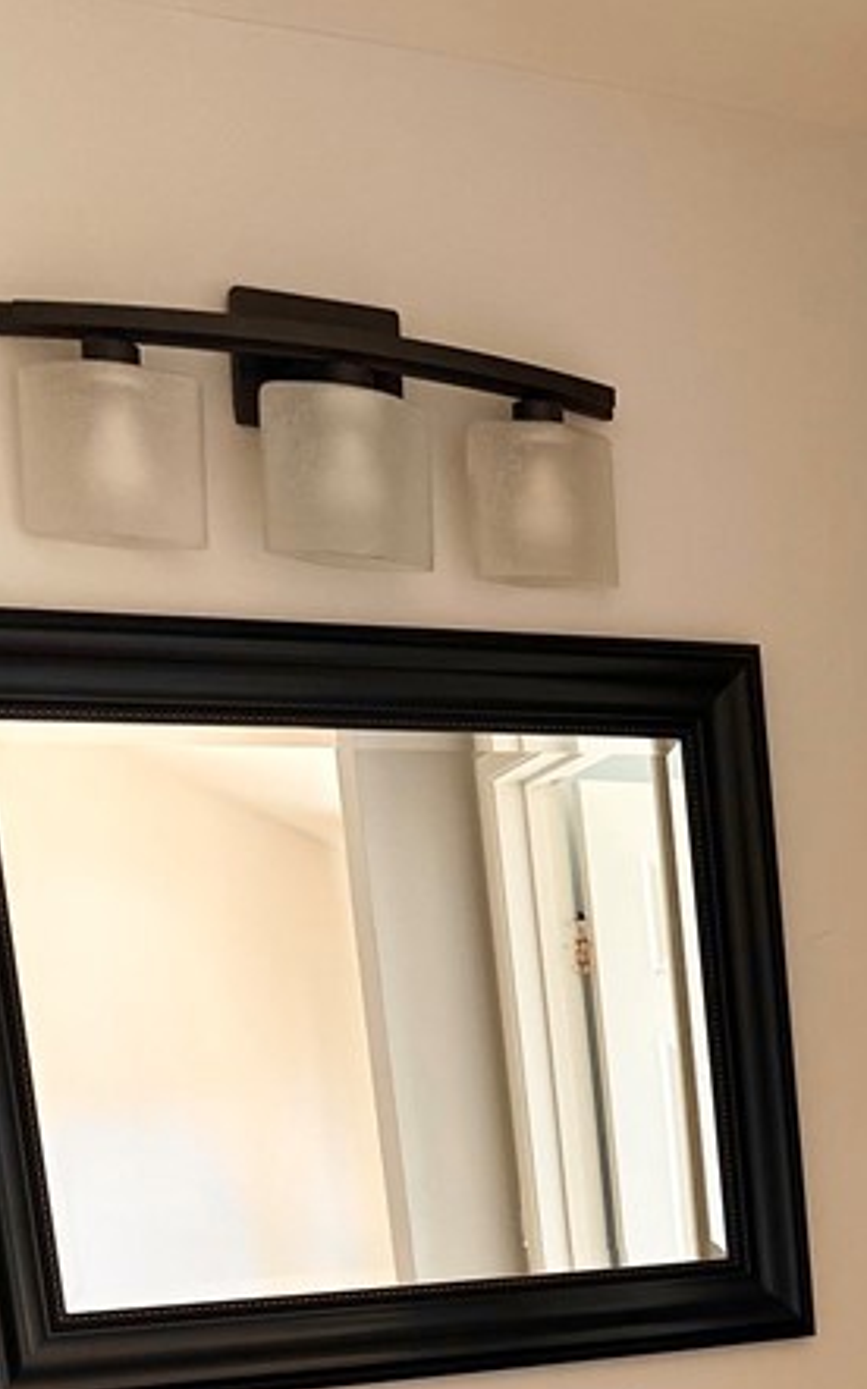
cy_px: 1556
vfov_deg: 30.6
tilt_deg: -7.6
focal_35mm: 59
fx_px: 2232
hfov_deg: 20.9
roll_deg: +4.0
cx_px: 949
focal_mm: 6.86
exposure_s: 1/120
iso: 250
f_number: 1.78
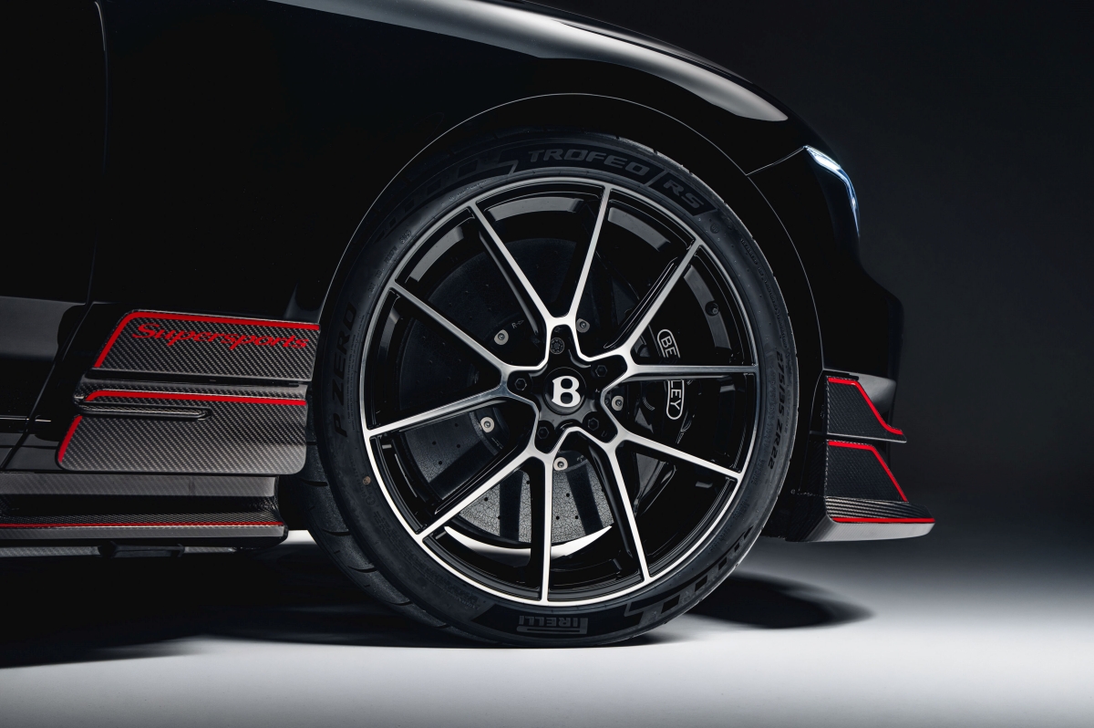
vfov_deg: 23.3
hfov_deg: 34.5
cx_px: 547
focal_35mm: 58
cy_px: 364
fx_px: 1761
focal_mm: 58
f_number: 9
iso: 200
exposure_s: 2
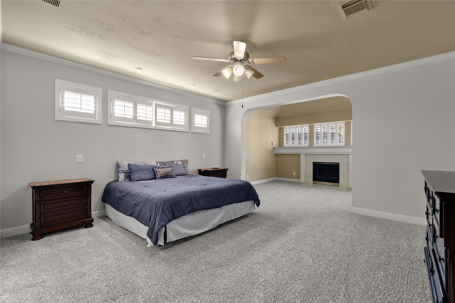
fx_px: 190
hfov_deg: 100.4
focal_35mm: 15
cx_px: 228
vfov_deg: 77.3
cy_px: 152
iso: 320
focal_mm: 10
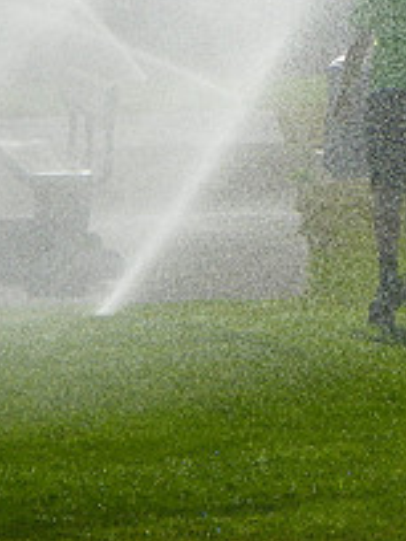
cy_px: 113
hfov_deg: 3.0
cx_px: 395
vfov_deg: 4.1
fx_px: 7631
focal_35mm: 488
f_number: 6.3
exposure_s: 1/1000
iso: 64
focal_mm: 30.7
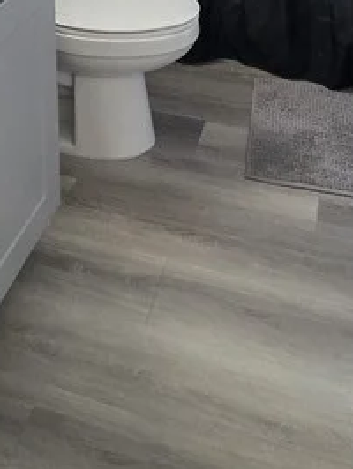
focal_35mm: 50
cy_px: -169
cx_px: 69
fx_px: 679
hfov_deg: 28.5
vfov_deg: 29.3
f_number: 1.9
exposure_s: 1/60
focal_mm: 2.2
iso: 640
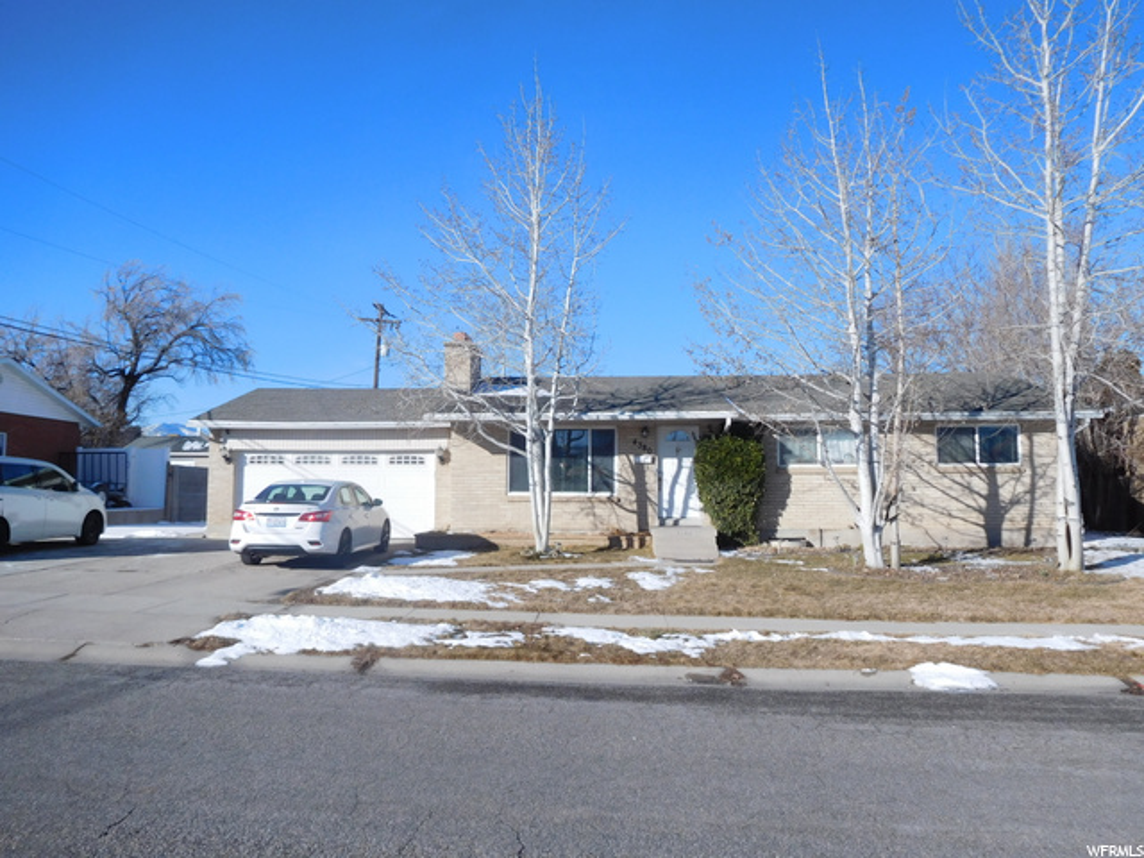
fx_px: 826
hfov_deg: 69.4
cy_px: 429
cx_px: 572
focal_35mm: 25
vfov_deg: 54.9
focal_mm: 4.5
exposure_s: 1/400
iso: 125
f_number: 6.8
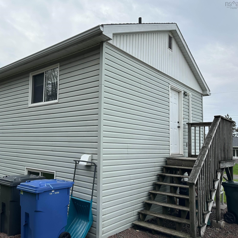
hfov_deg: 54.6
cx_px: 81
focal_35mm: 29
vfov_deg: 55.6
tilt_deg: +4.5
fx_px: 226
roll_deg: -1.4
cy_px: 120
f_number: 1.78
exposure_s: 1/2203
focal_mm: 6.86
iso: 80
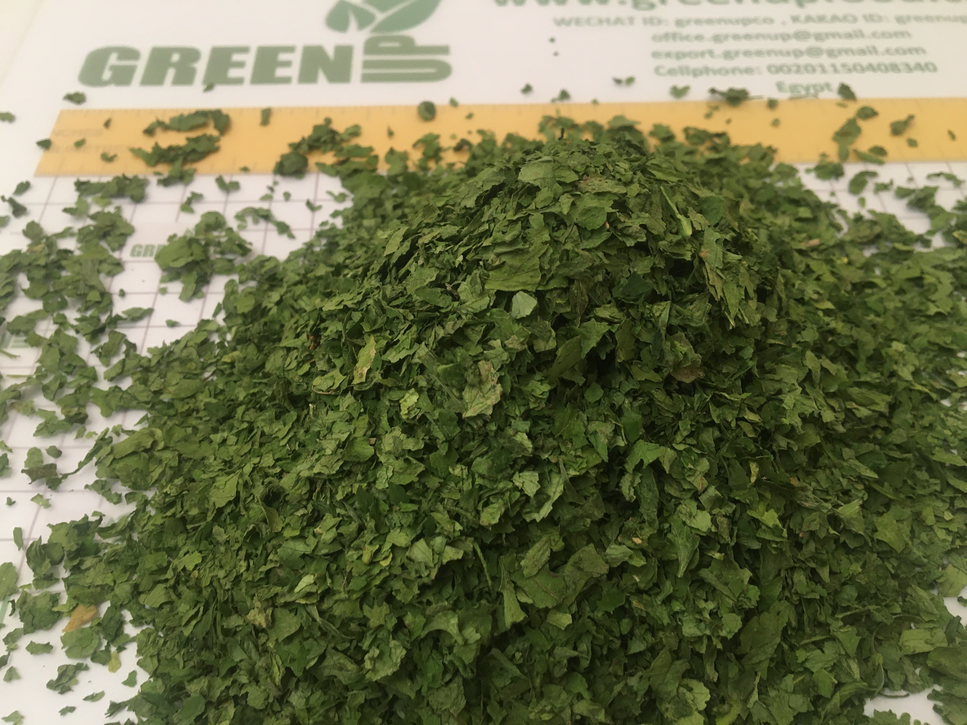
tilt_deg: -51.4
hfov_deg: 61.7
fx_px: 810
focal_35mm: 29
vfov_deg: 48.2
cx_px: 484
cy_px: 362
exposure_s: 1/33
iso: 125
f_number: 2.2
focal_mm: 4.15
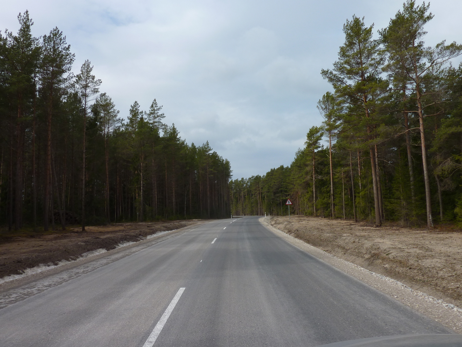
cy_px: 174
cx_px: 231
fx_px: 334
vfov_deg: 54.9
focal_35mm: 25
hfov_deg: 69.4
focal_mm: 4.1
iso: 80
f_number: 5
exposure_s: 1/500
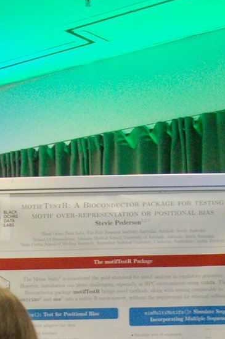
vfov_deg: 20.6
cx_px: 89
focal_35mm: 93
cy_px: 406
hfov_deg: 14.7
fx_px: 872
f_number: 3.2
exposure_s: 1/125
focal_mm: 17
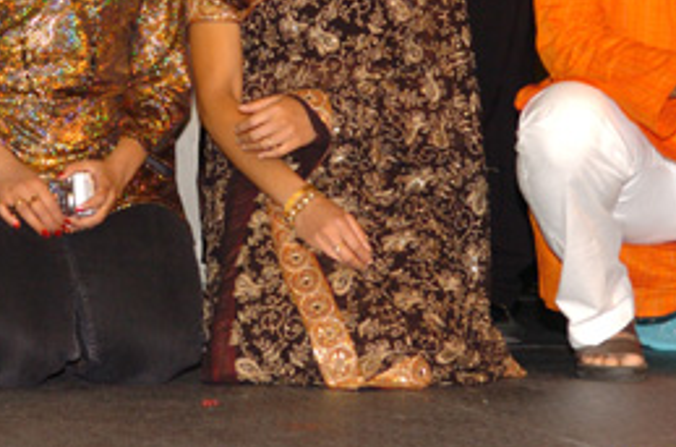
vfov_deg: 7.1
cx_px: 162
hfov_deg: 10.8
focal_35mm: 191
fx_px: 3579
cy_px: -20
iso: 400
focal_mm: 55
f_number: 4
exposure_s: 1/200
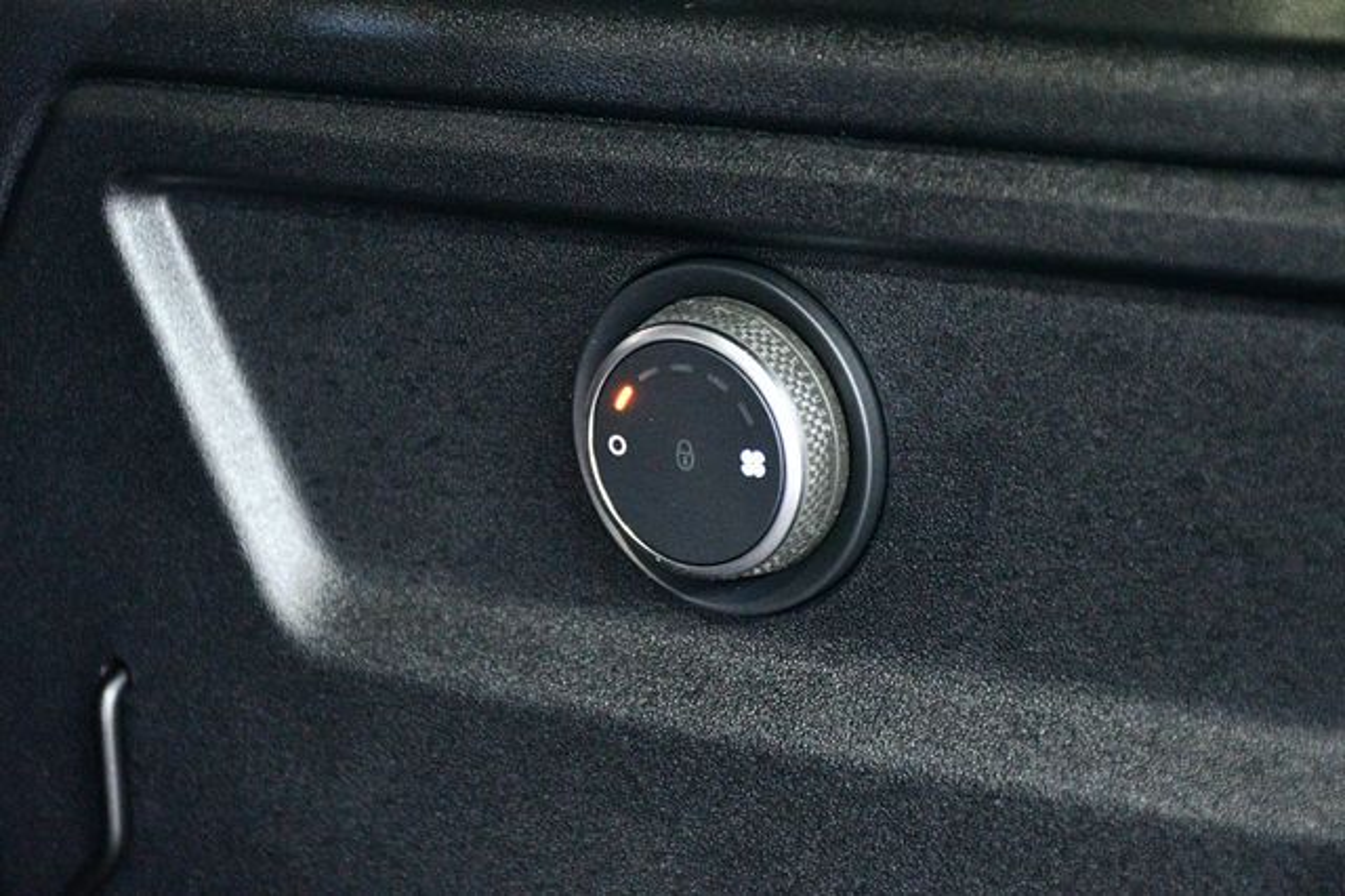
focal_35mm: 120
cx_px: 672
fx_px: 4481
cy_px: 448
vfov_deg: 11.4
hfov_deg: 17.1
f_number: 5.3
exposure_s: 1/15
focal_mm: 80
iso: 12800
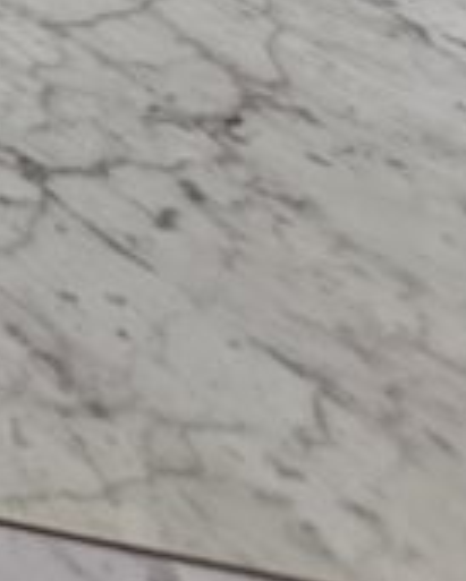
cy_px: -861
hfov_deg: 10.3
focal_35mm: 126
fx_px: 2170
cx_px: -708
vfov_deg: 12.0
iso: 320
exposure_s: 1/170
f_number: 1.8
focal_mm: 5.4
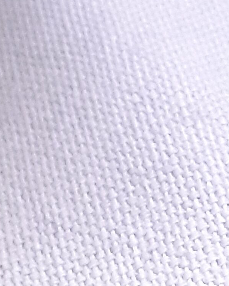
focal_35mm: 194
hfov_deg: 7.6
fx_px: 1644
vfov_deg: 7.9
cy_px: -709
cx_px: -268
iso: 200
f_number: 1.7
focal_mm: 3.93
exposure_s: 1/100
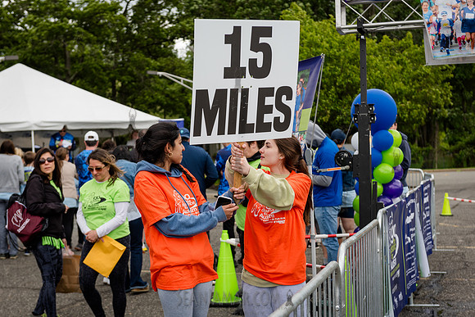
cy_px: 158
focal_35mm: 60
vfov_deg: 22.5
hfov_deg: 33.3
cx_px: 238
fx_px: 795
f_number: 4
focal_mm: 60
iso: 400
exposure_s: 1/800
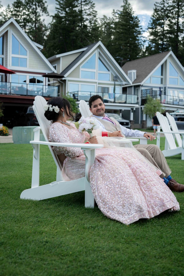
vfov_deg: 39.6
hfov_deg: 27.0
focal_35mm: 50
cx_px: 92
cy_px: 138
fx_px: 383
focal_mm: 50
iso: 100
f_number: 4
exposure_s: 1/320
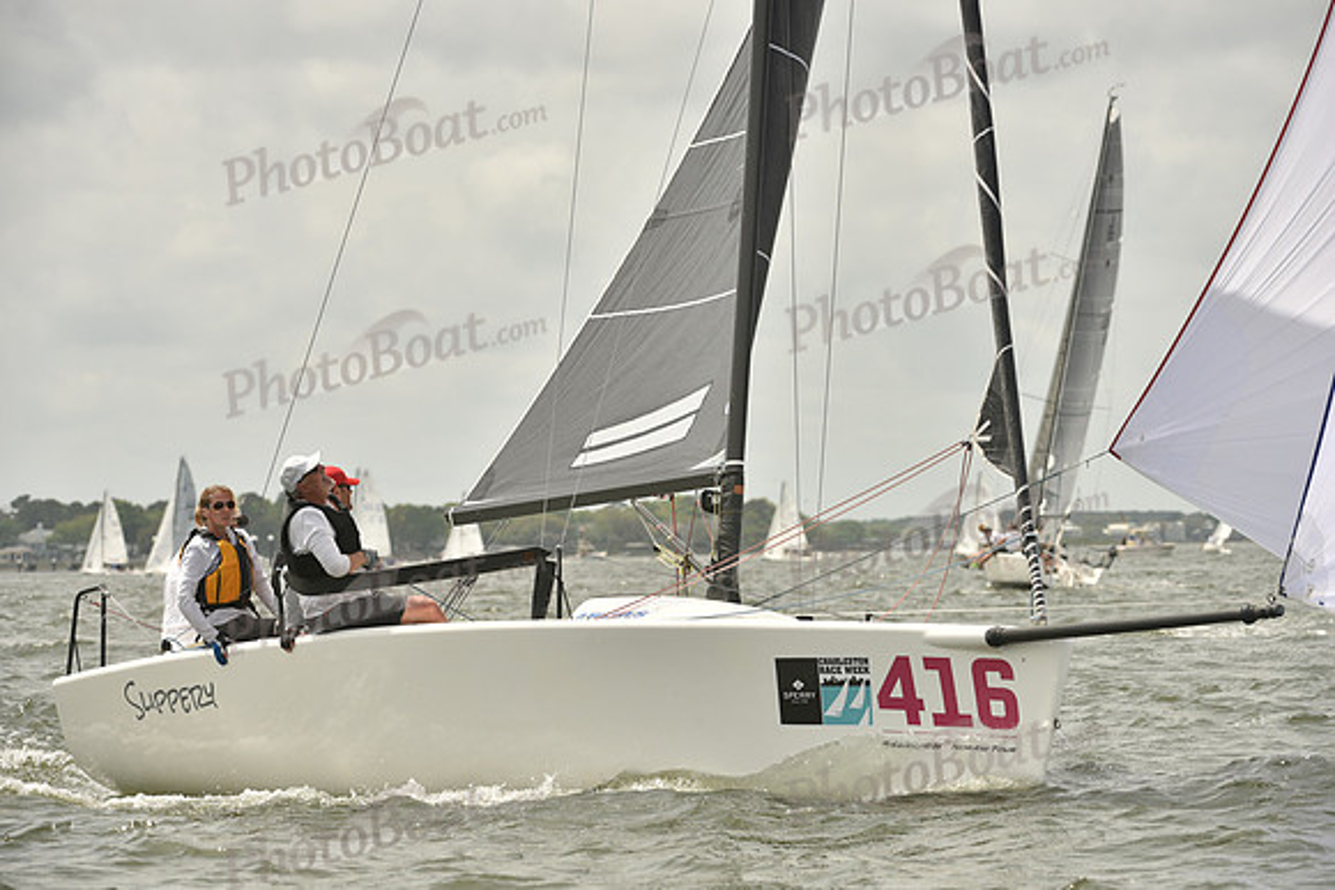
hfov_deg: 9.8
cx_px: 668
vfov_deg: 6.5
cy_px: 445
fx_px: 7789
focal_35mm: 210
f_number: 7.1
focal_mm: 210
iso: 320
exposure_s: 1/1250
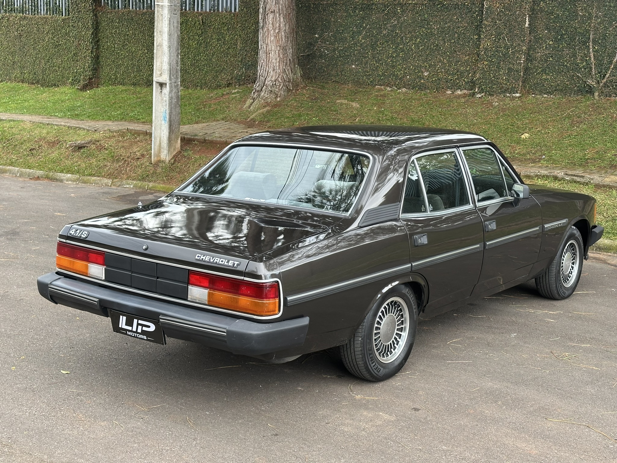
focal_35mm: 48
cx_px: 308
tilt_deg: -10.1
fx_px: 856
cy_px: 232
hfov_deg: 39.7
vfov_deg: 30.3
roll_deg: -2.7
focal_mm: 6.86
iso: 80
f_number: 1.78
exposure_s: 1/145
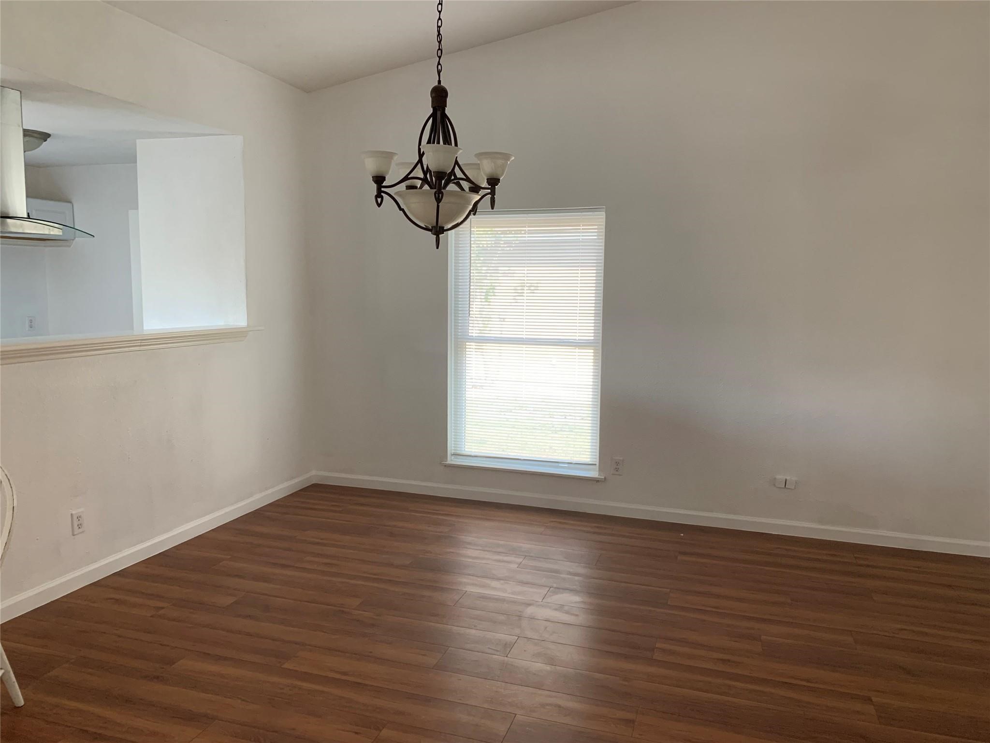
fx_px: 744
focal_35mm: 26
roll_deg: -1.0
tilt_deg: -6.1
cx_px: 495
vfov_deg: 53.1
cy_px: 372
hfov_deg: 67.3
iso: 125
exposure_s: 1/60
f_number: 1.8
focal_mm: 4.25
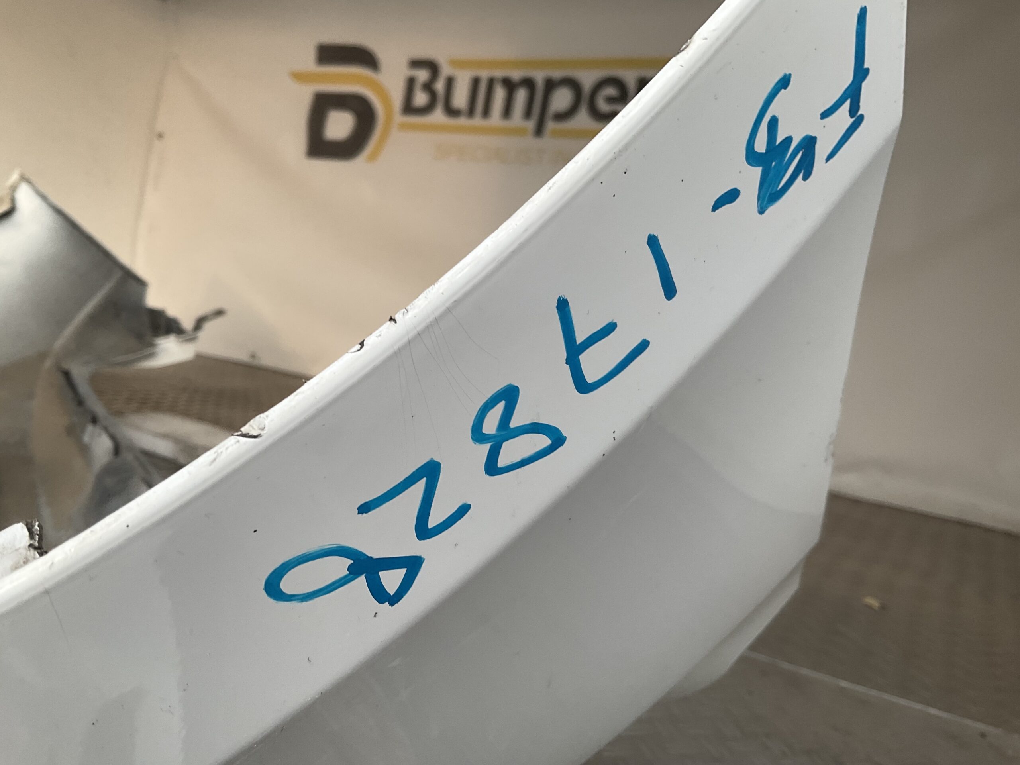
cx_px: 510
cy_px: 382
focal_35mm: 29
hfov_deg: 61.7
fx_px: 855
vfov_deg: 48.2
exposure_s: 1/120
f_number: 1.8
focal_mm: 3
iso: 40
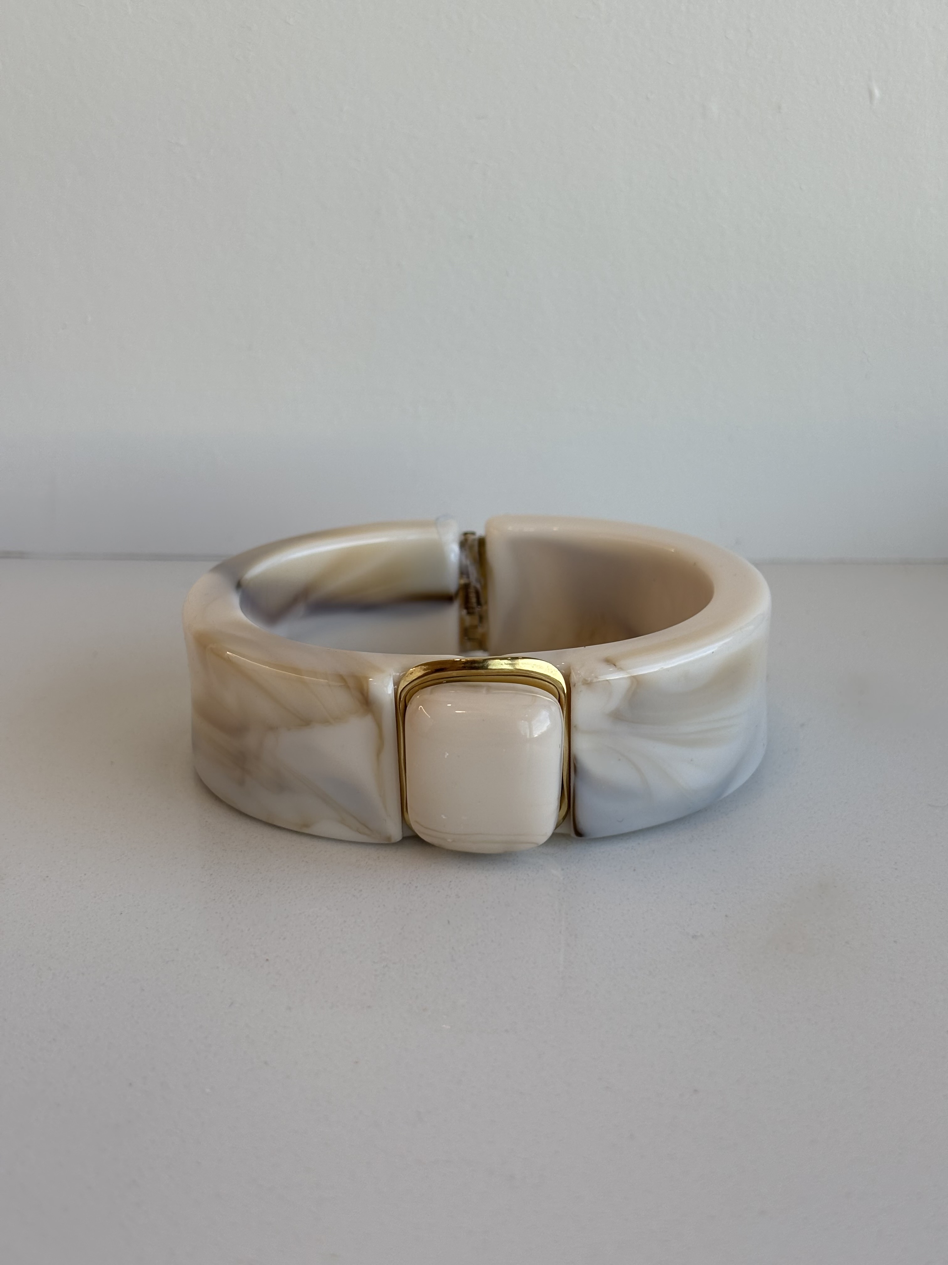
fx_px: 1899
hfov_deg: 28.0
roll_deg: -0.5
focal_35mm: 52
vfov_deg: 36.8
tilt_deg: -21.1
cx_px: 474
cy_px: 632
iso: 32
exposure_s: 1/220
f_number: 1.6
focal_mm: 5.96
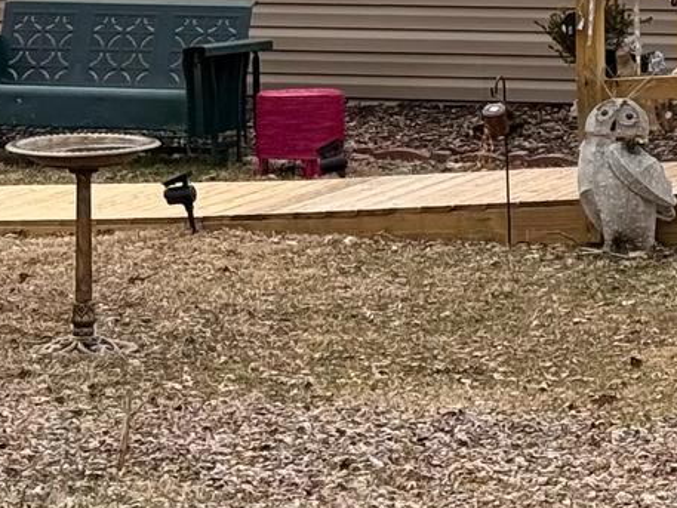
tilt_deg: -6.2
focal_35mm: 215
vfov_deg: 6.9
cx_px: 1068
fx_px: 4206
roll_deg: +1.1
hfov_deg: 8.9
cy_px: -67
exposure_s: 1/2577
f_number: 1.78
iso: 100
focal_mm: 6.76
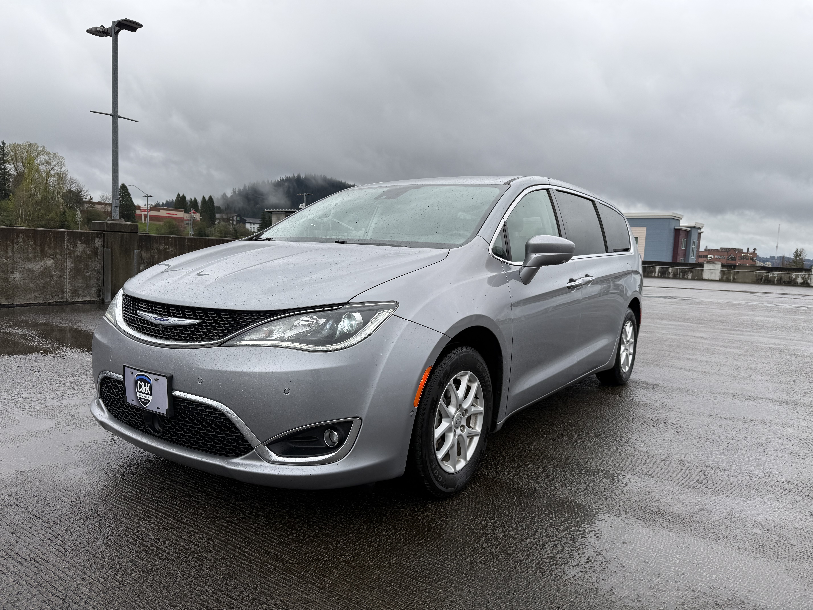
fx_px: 564
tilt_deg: -5.0
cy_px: 305
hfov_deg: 71.6
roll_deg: -2.4
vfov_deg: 56.8
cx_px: 406
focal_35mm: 24
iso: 80
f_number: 1.78
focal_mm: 6.76
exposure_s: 1/772
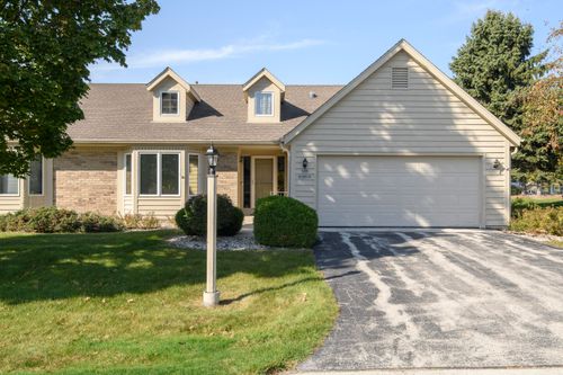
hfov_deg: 61.6
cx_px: 282
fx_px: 472
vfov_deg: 43.3
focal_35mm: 30
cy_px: 188
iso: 400
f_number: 8
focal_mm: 30
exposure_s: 1/500
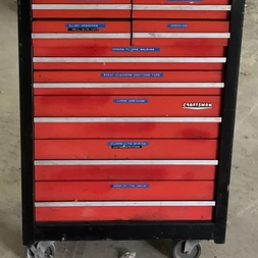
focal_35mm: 76
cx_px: 110
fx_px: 641
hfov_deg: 22.7
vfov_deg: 22.2
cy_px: 25
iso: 160
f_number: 1.8
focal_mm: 3
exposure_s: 1/60
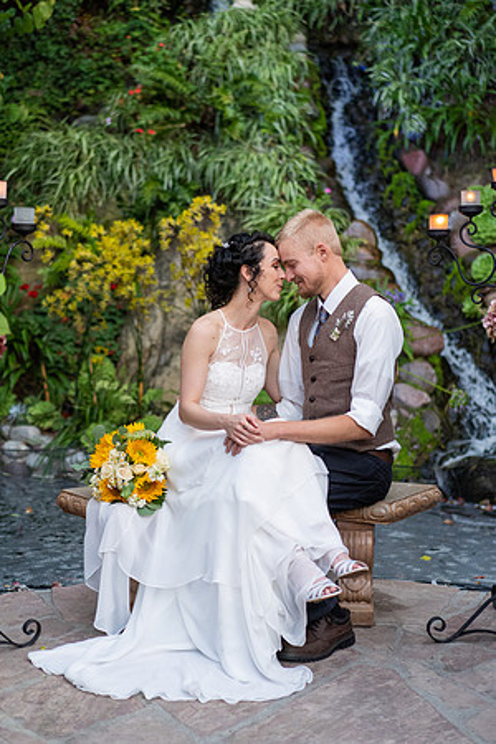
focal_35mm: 55
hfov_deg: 24.6
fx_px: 1137
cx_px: 248
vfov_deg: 36.2
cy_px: 372
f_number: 2.2
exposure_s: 1/500
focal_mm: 55
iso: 500
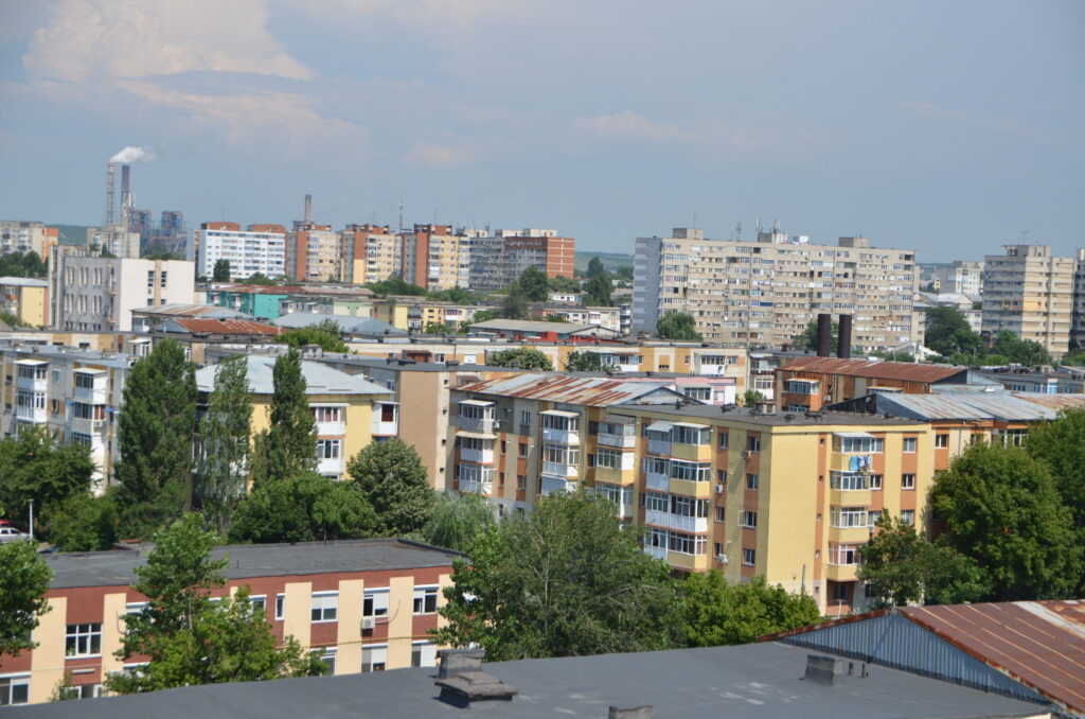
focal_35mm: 75
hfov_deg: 27.0
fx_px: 2255
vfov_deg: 18.1
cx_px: 542
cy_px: 360
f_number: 5
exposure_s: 1/3200
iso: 200
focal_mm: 50
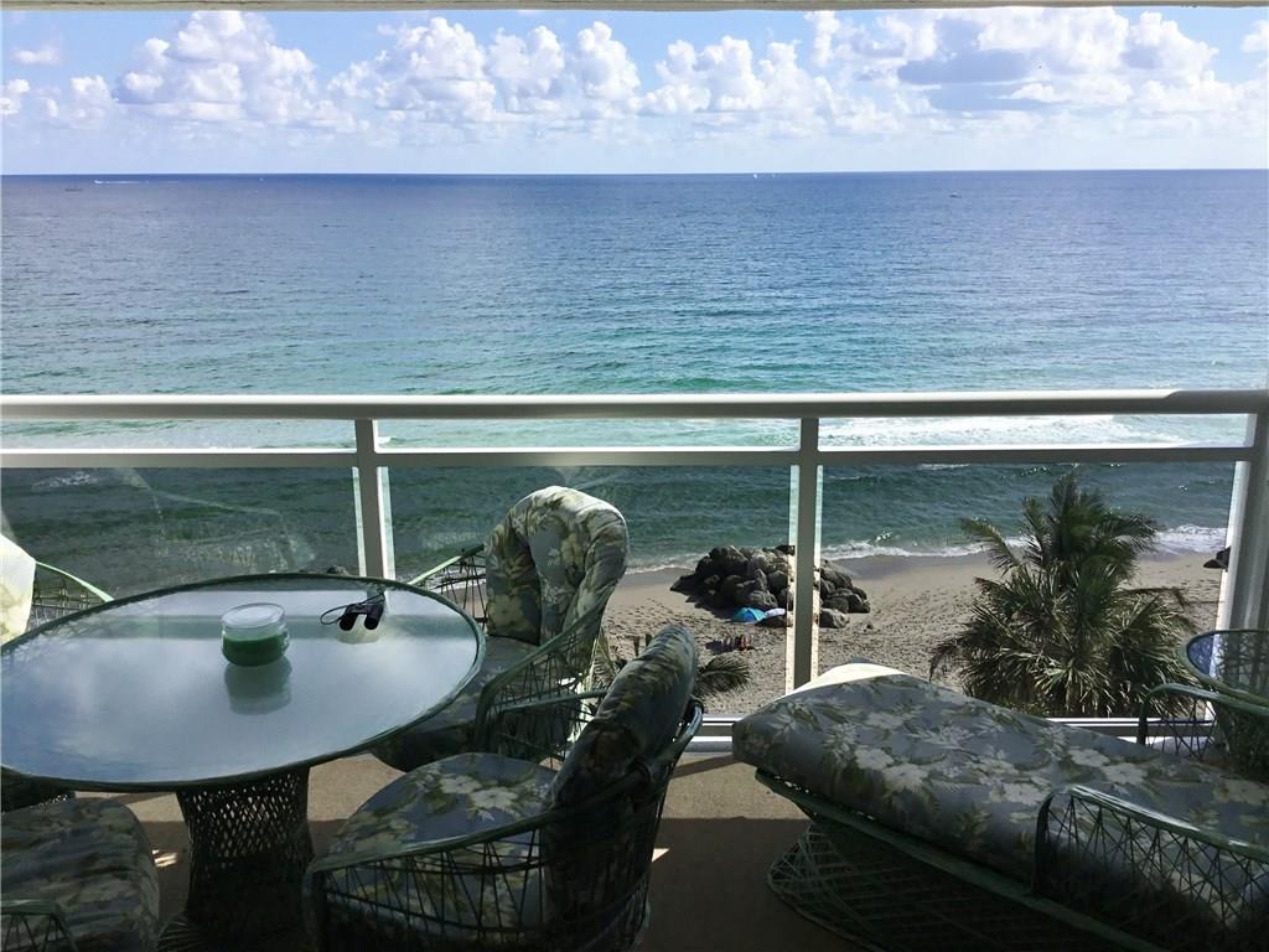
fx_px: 1136
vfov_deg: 45.4
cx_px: 634
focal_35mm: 31
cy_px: 476
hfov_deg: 58.4
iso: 25
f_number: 2.4
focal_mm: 3.3
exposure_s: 1/1631
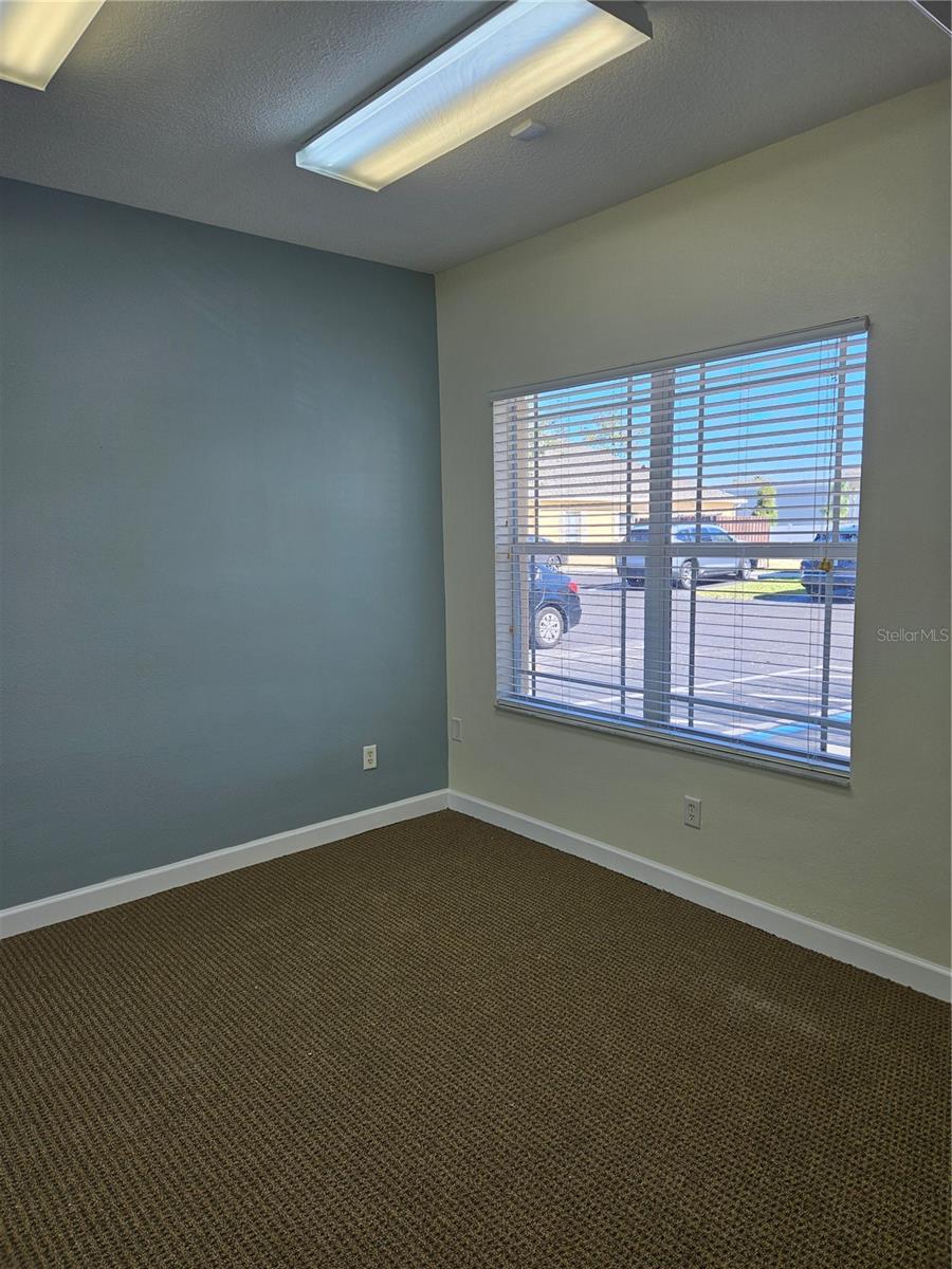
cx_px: 476
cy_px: 634
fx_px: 843
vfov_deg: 73.9
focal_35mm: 23
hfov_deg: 58.9
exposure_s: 1/133
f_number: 1.8
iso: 25
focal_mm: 5.4
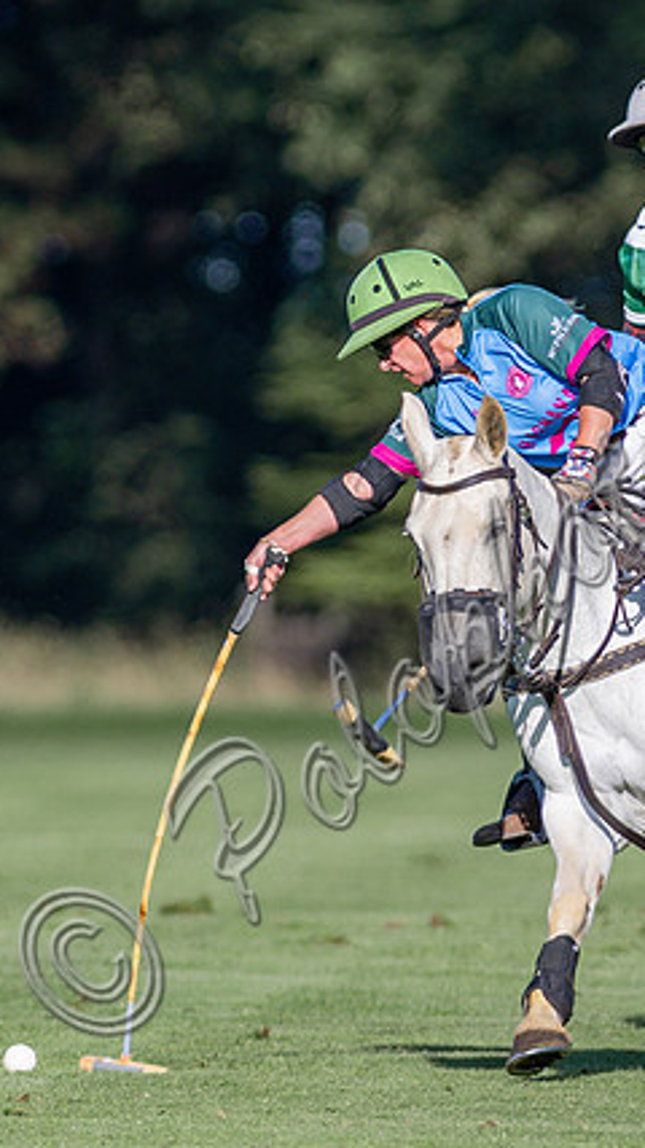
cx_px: 395
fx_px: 42775
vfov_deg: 1.5
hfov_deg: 0.9
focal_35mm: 1406
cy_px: 484
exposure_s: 1/2500
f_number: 3.2
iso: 160
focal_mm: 300
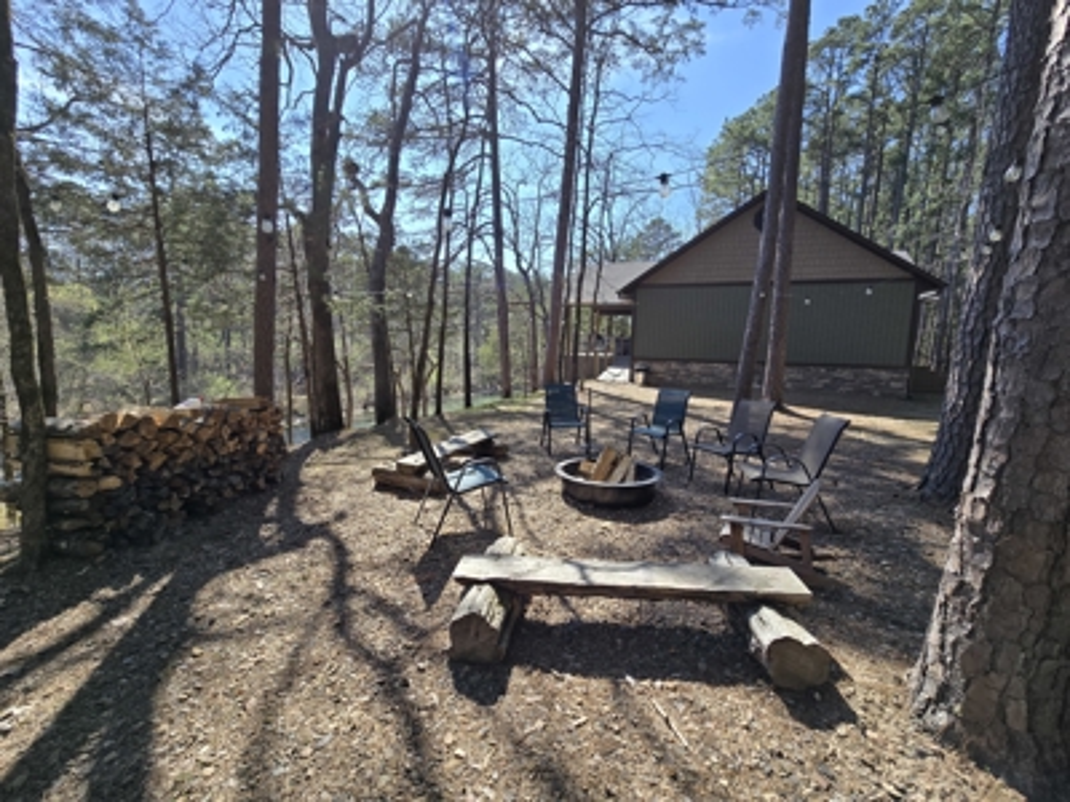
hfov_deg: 106.2
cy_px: 401
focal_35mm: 13
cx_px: 535
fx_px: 402
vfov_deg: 89.9
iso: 50
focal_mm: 2.2
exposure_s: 1/1328
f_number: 2.2
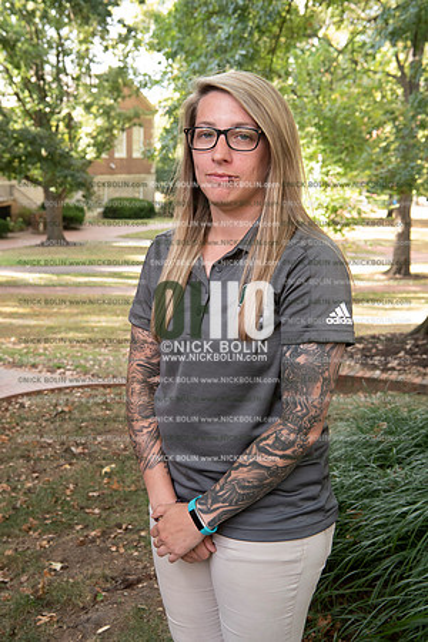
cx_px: 214
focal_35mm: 50
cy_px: 321
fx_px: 892
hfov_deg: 27.0
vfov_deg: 39.6
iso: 800
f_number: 8
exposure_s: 1/100
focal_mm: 50
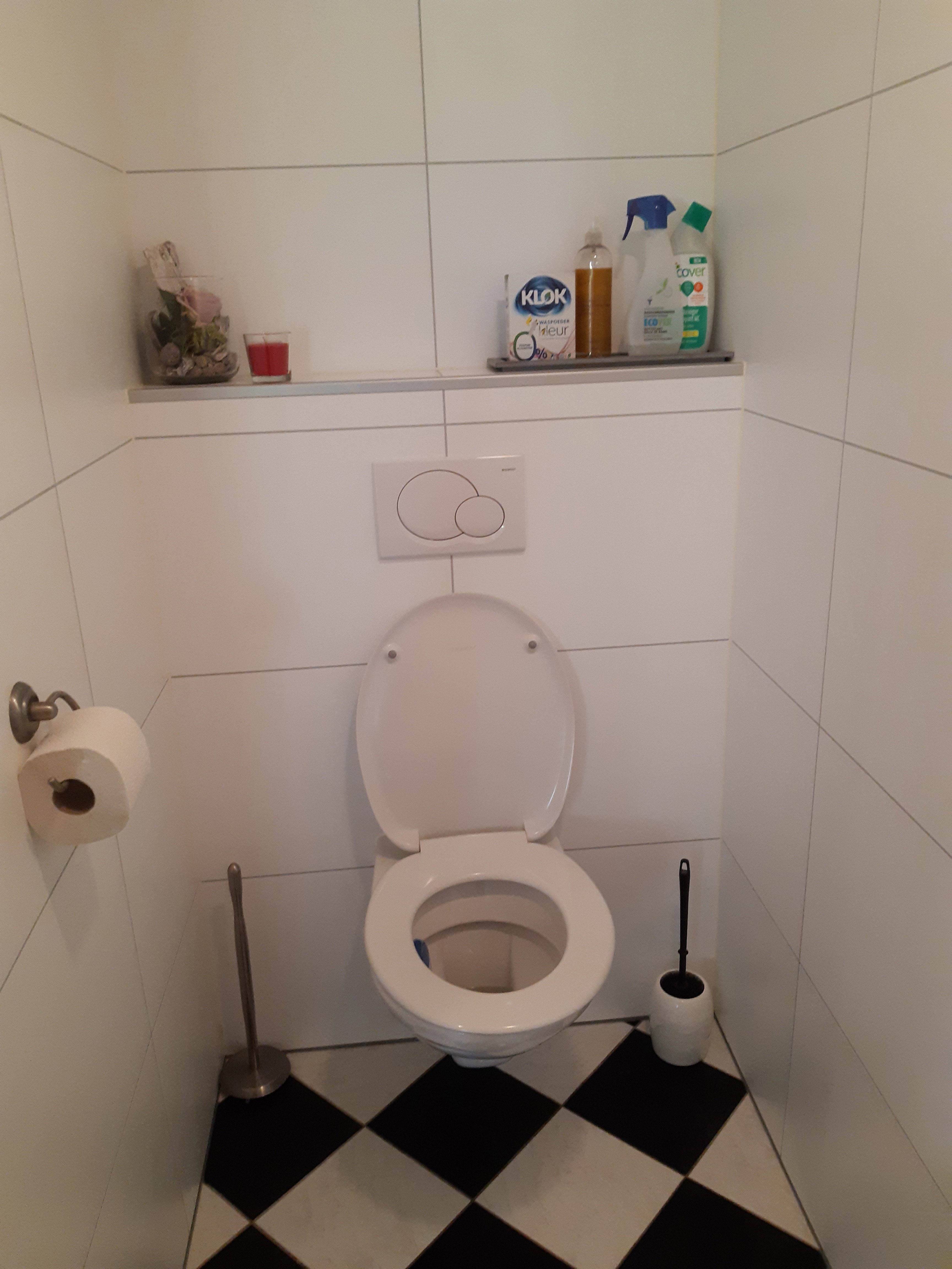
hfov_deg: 53.1
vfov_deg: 67.3
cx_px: 476
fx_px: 953
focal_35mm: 26
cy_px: 634
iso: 250
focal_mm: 3.92
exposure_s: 1/50
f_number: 1.7
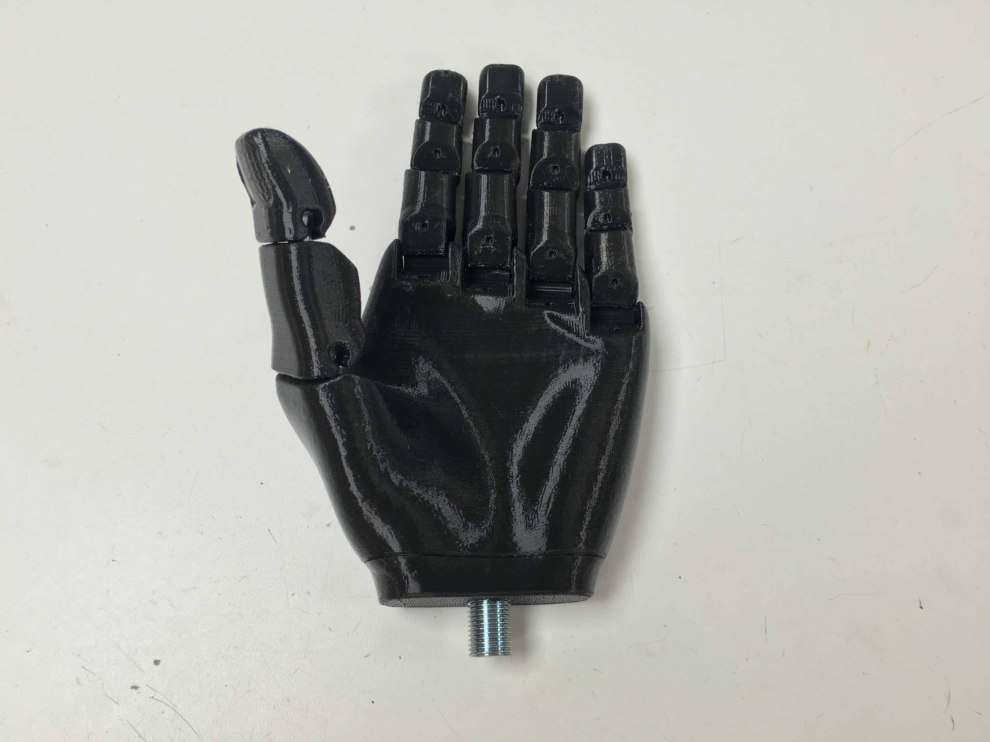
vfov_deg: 48.2
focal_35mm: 29
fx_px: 829
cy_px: 371
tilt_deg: -69.0
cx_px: 495
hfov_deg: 61.7
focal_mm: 4.15
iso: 25
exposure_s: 1/30
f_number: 2.2
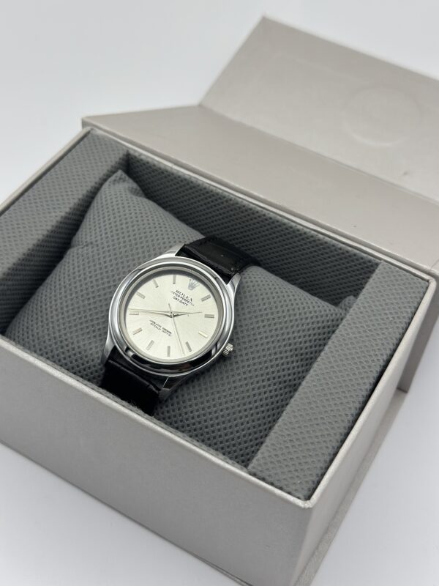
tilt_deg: -52.7
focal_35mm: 48
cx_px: 220
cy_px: 293
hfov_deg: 30.3
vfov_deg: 39.7
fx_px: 812
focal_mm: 6.86
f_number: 1.78
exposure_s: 1/1120
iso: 80
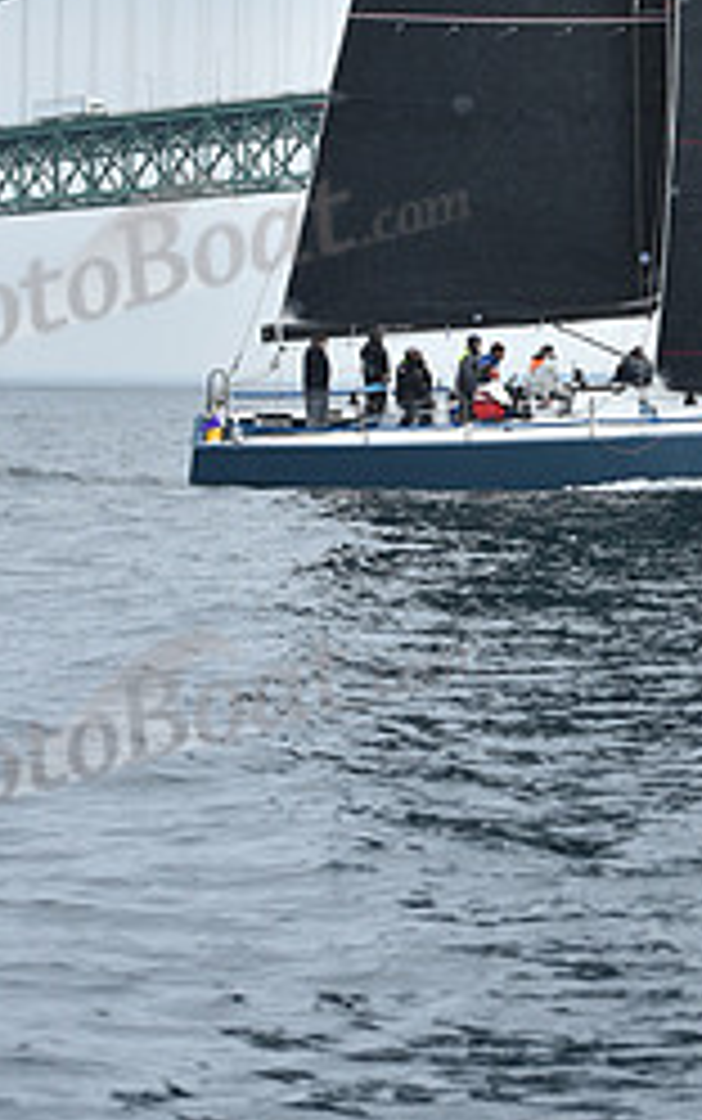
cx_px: 704
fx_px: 5073
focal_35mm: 166
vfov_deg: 12.4
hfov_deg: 7.9
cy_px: -27
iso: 250
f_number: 5.6
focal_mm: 70
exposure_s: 1/800
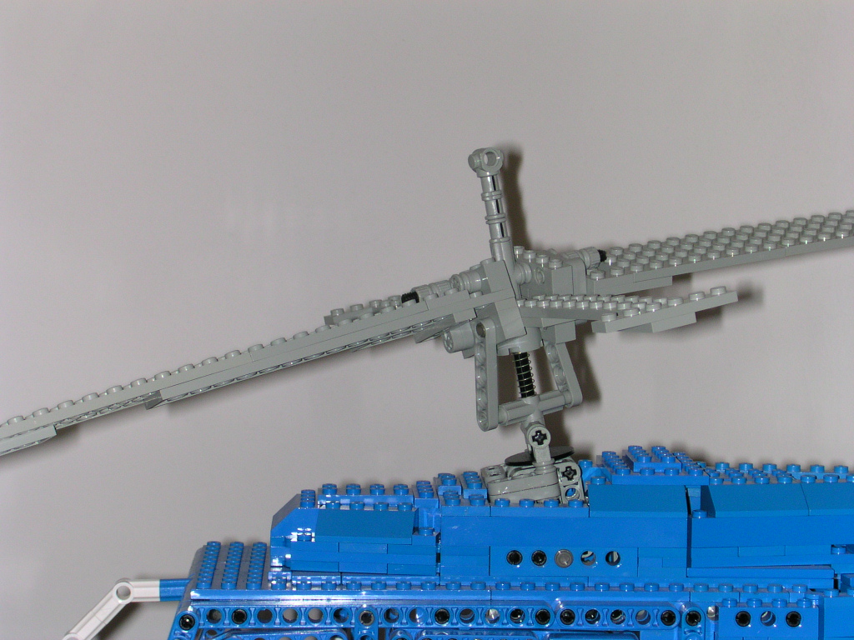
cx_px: 427
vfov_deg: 15.1
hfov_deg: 20.0
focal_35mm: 98
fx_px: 2418
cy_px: 320
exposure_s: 1/60
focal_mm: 14.9
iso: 100
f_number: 4.6
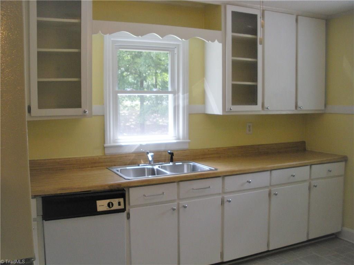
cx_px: 177
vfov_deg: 39.7
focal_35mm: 36
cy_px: 132
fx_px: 368
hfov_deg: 51.4
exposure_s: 1/61.6
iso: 185
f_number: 3.5
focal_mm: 6.3
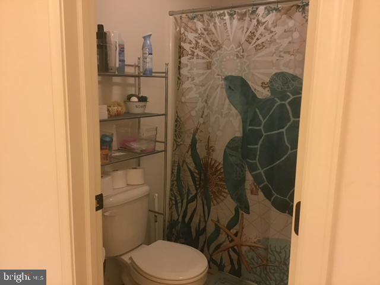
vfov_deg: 45.4
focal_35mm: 31
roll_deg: -0.9
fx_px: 340
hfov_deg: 58.4
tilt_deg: -9.6
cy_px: 142
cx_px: 190
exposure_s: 1/30
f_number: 2.4
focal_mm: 3.3
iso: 100
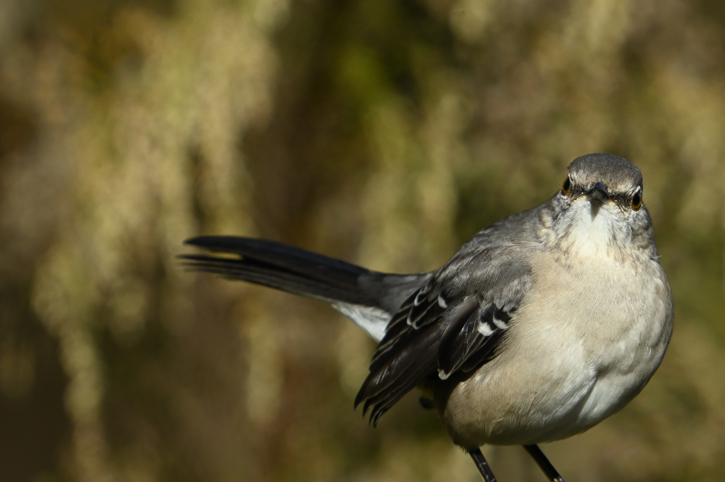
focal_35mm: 1795
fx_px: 36124
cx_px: 496
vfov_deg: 0.8
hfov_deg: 1.1
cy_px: 337
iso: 1000
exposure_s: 1/1000
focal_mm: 1200
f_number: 13
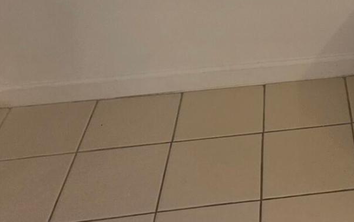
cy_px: -142
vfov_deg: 17.2
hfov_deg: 28.3
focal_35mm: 66
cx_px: 386
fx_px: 637
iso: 64
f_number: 1.9
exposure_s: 1/120
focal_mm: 2.2
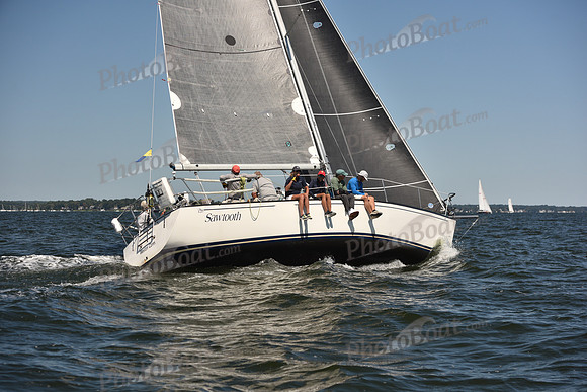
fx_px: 1142
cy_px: 196
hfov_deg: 28.8
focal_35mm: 70
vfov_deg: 19.5
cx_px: 294
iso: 250
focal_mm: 70
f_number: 5
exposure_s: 1/1250
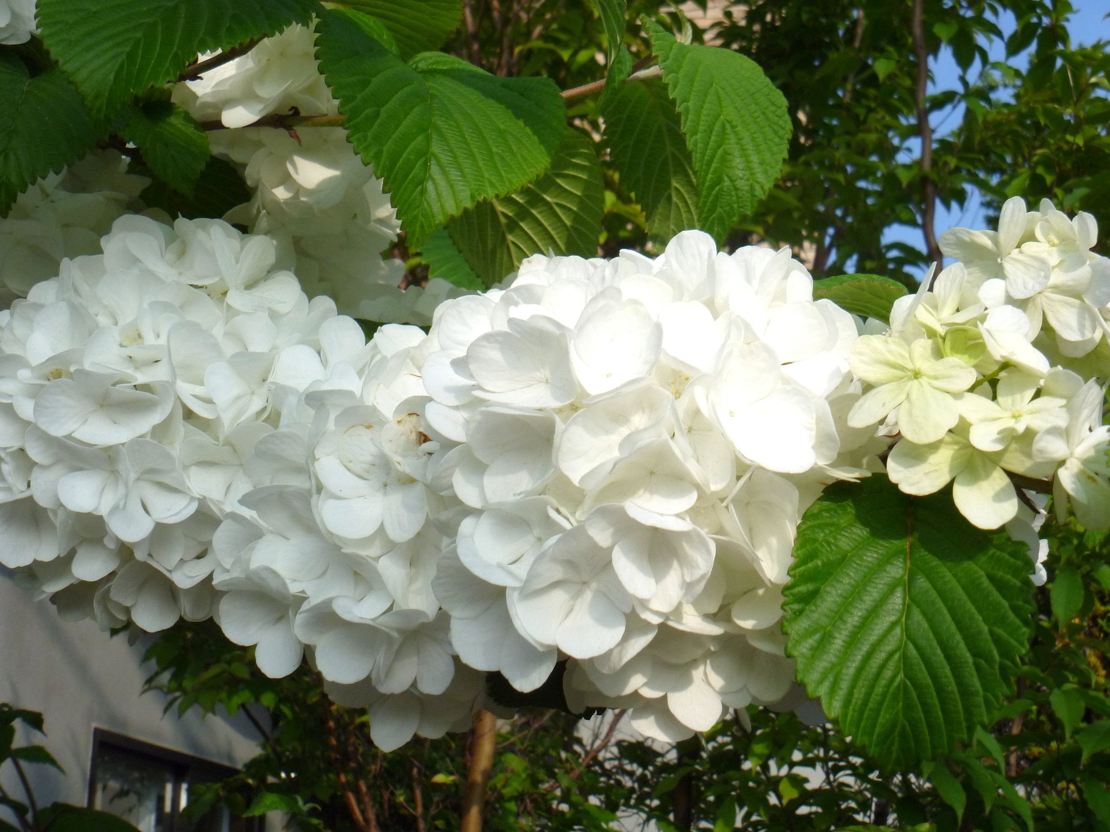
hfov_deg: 40.4
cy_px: 416
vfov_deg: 30.9
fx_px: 1507
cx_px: 555
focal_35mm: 47
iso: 200
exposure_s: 1/500
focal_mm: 8.3
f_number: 6.3
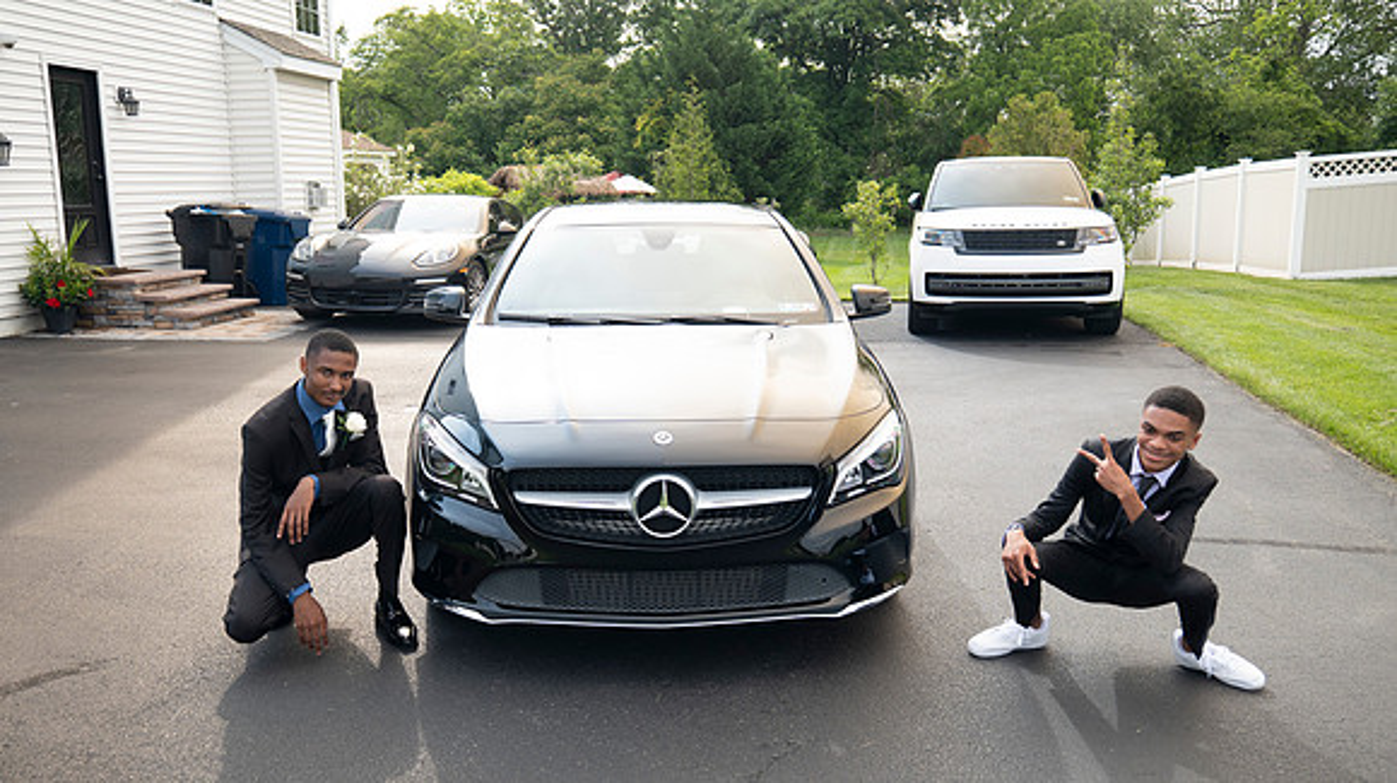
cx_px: 698
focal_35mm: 32
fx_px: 1202
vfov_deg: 36.1
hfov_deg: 60.3
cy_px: 392
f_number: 5
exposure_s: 1/160
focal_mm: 30
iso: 640
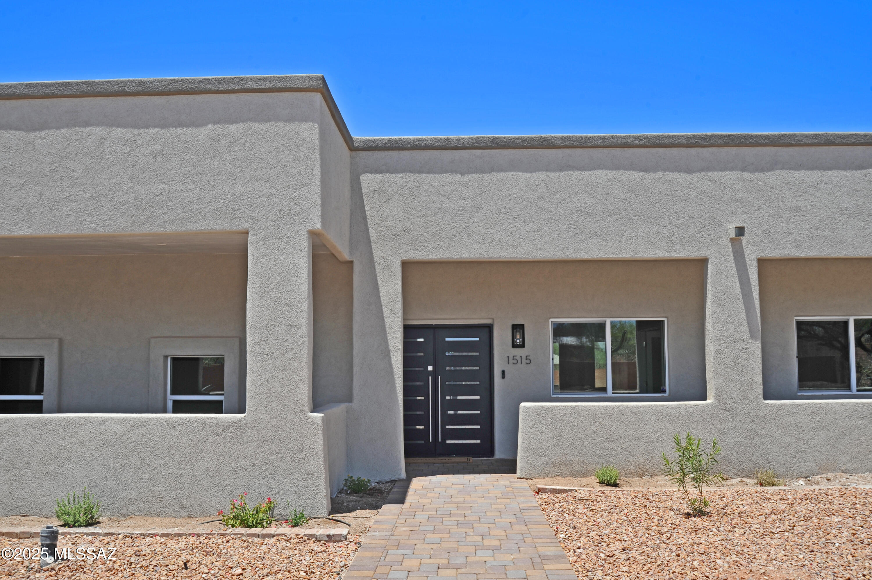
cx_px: 436
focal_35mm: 32
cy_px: 290
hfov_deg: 58.7
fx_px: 775
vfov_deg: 41.1
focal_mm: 32
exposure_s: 1/200
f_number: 11
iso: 200
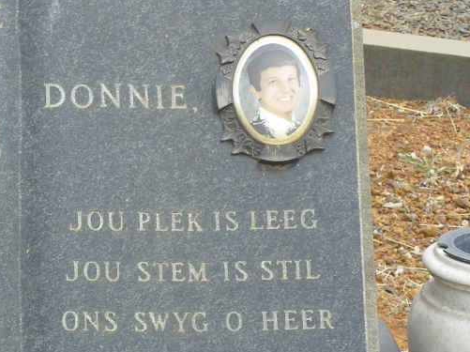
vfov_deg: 9.1
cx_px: 44
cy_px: 285
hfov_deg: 12.0
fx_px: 2212
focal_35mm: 163
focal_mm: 12.1
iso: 64
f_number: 4.5
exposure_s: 1/160
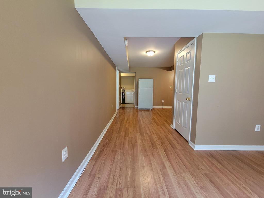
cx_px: 132
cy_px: 99
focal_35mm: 13
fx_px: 99
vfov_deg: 89.9
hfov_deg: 106.2
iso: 400
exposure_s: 1/60
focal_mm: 2.2
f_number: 2.2
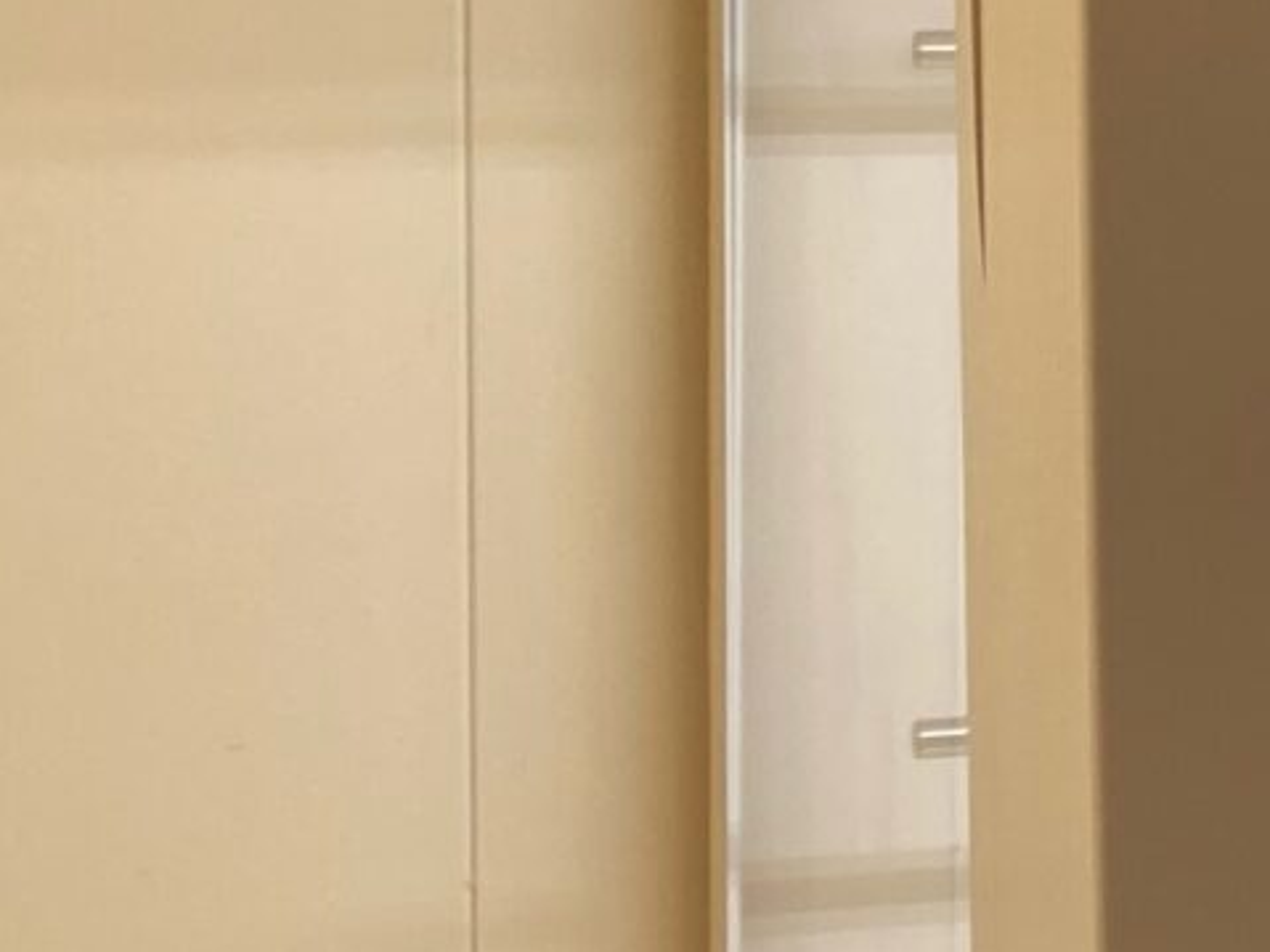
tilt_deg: -4.4
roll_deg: -0.5
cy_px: 74
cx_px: 3330
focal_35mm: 139
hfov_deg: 11.1
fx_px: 5098
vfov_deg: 10.6
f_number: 1.8
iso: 32
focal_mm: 4.25
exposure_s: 1/118
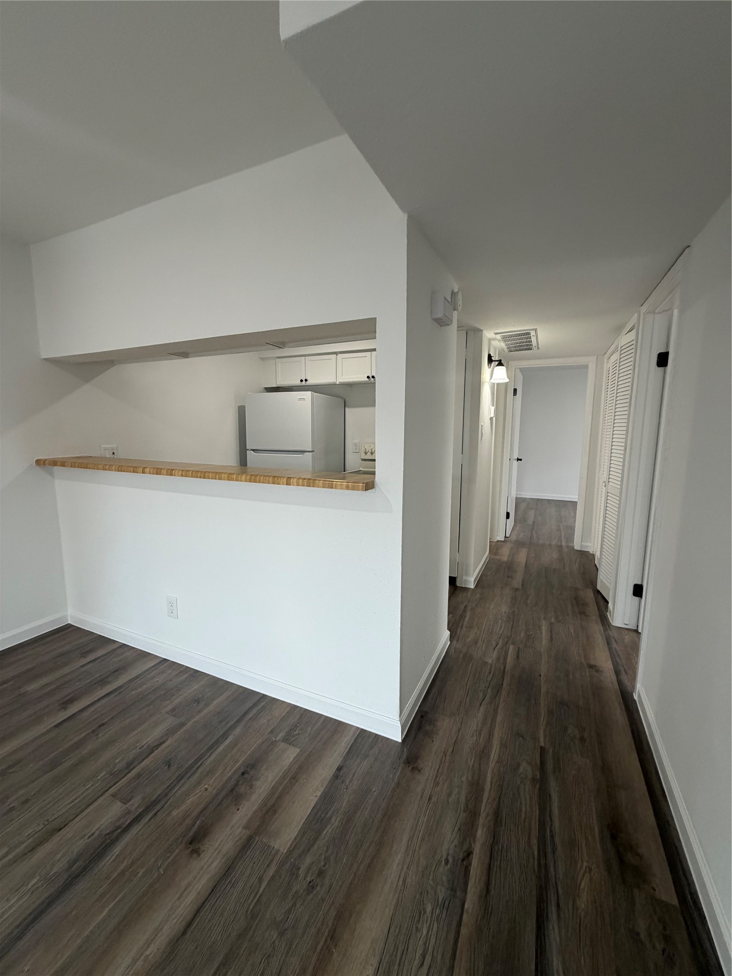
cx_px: 366
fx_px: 395
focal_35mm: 14
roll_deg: -1.8
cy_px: 488
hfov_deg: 85.7
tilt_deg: -10.1
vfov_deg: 102.1
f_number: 2.2
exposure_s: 1/120
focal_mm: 2.22
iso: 160
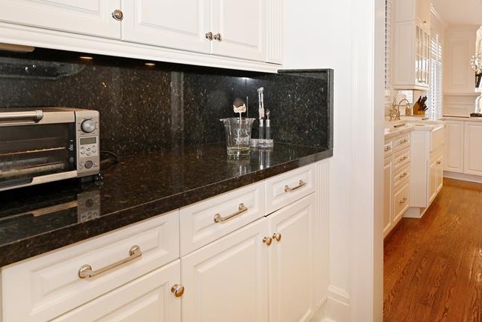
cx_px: 304
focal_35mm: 22
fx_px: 295
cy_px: 113
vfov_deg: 56.2
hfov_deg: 77.1
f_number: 10
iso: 800
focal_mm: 14
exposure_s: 1/60
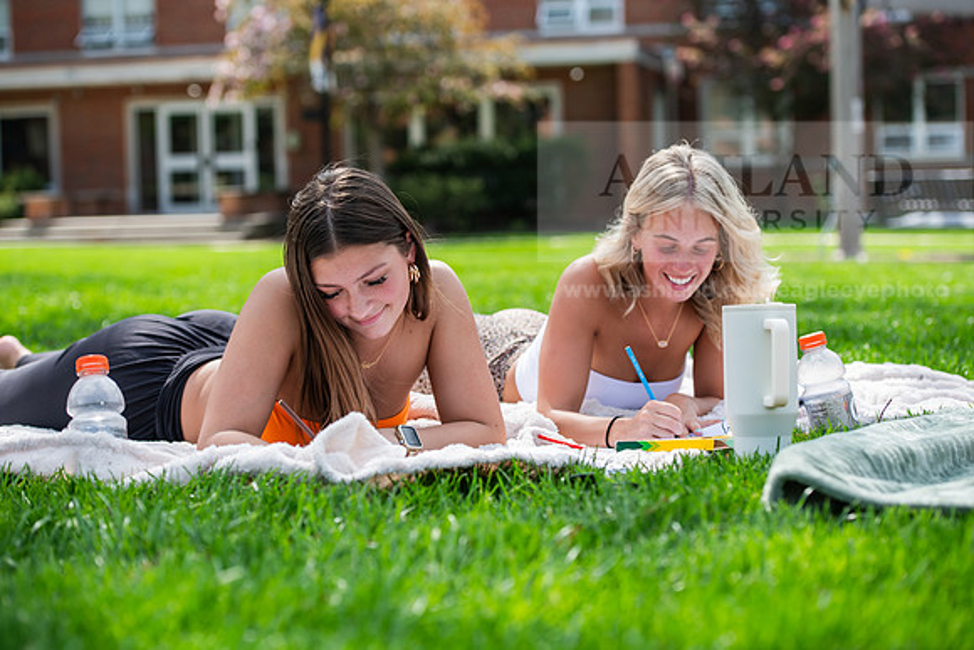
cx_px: 487
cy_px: 325
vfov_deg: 17.5
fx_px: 2111
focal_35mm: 78
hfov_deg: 26.0
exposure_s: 1/400
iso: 100
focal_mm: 78
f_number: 3.5
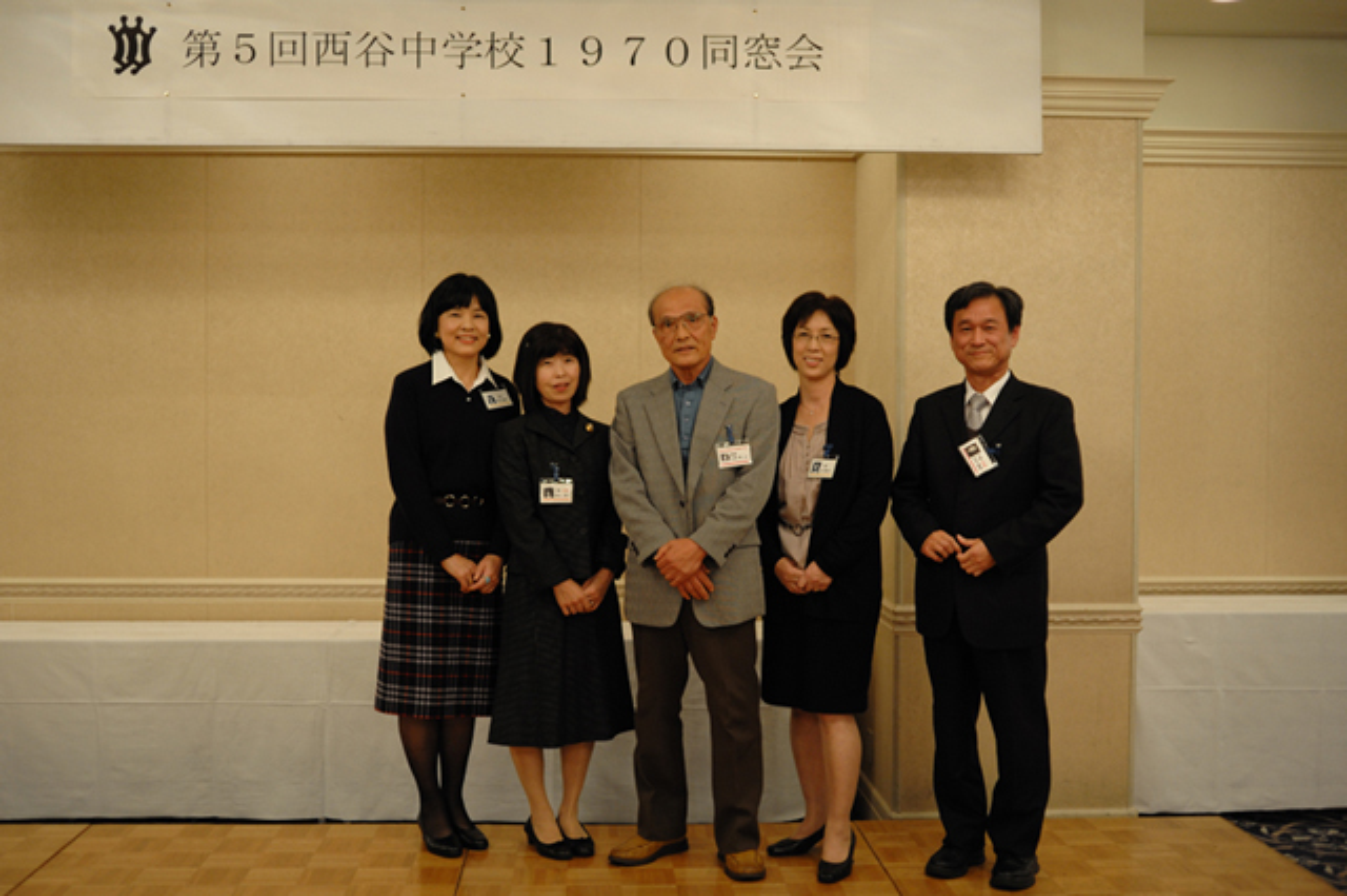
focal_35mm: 35
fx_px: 1309
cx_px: 674
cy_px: 448
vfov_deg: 37.8
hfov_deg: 54.5
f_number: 2.8
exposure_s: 1/100
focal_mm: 35
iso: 1400
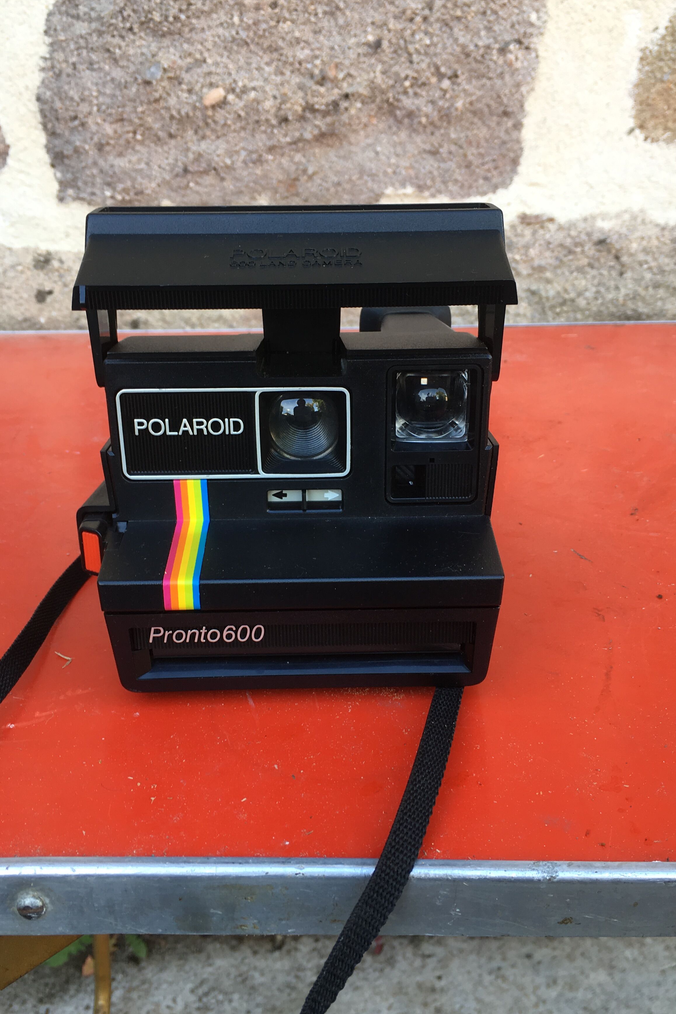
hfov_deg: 37.8
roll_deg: +1.2
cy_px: 524
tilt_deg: -21.7
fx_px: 986
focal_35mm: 35
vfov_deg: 54.4
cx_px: 334
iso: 25
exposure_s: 1/50
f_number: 2.2
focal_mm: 4.15
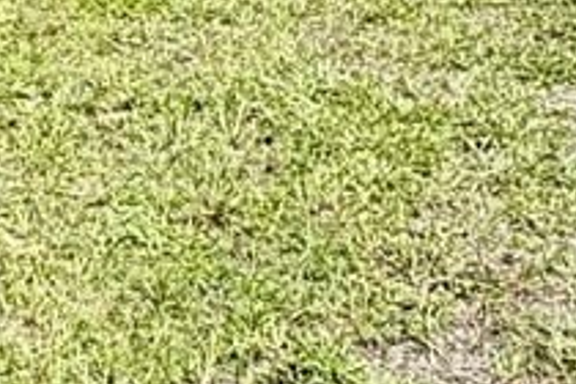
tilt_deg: -3.4
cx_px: -93
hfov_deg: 17.6
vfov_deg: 11.0
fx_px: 1776
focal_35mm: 111
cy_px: -422
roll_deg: -0.5
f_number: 2.2
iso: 32
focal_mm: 2.22
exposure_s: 1/770
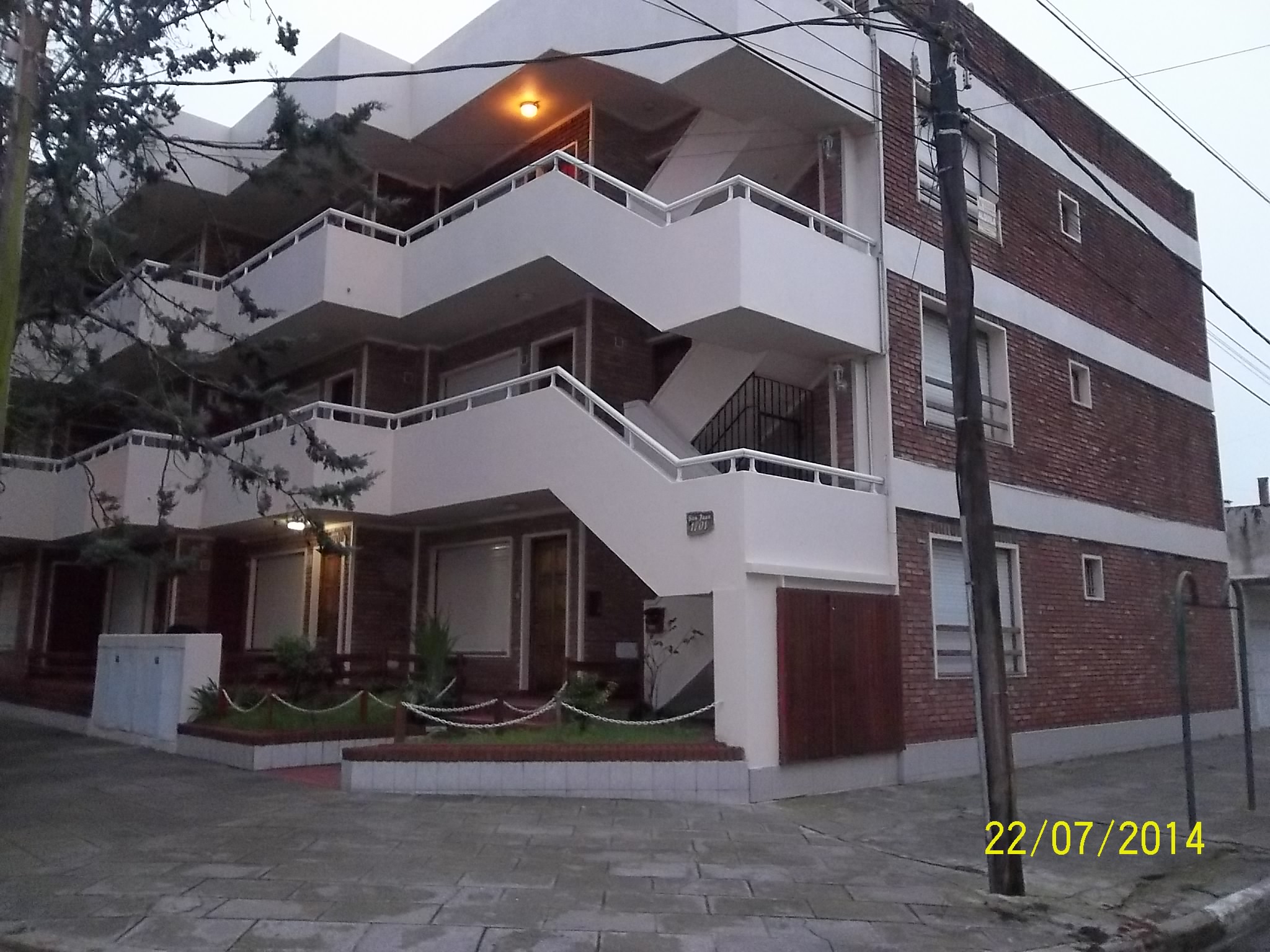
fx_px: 991
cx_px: 635
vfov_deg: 51.4
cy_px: 476
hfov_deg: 65.3
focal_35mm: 27
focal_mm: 4.9
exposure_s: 1/30
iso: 400
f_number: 3.5
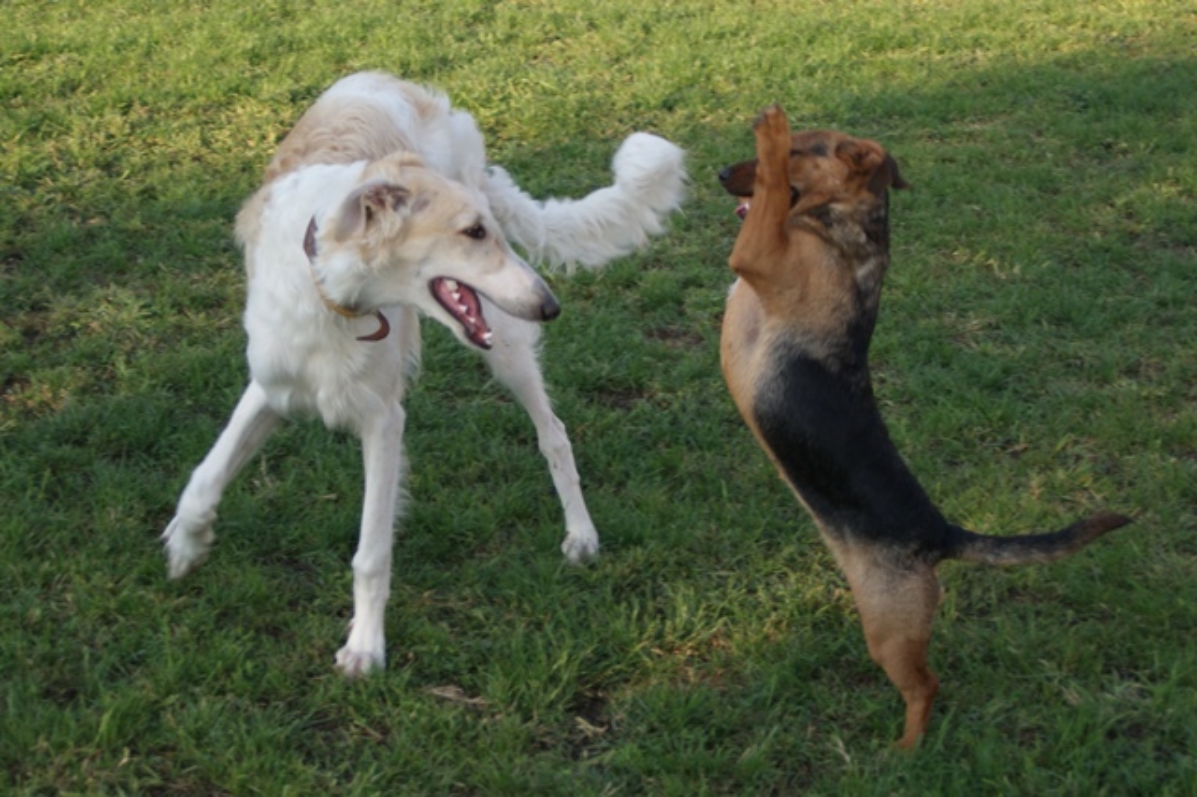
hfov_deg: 37.9
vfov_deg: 25.7
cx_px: 598
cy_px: 398
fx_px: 1745
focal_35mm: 52
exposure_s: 1/160
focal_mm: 35
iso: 100
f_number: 5
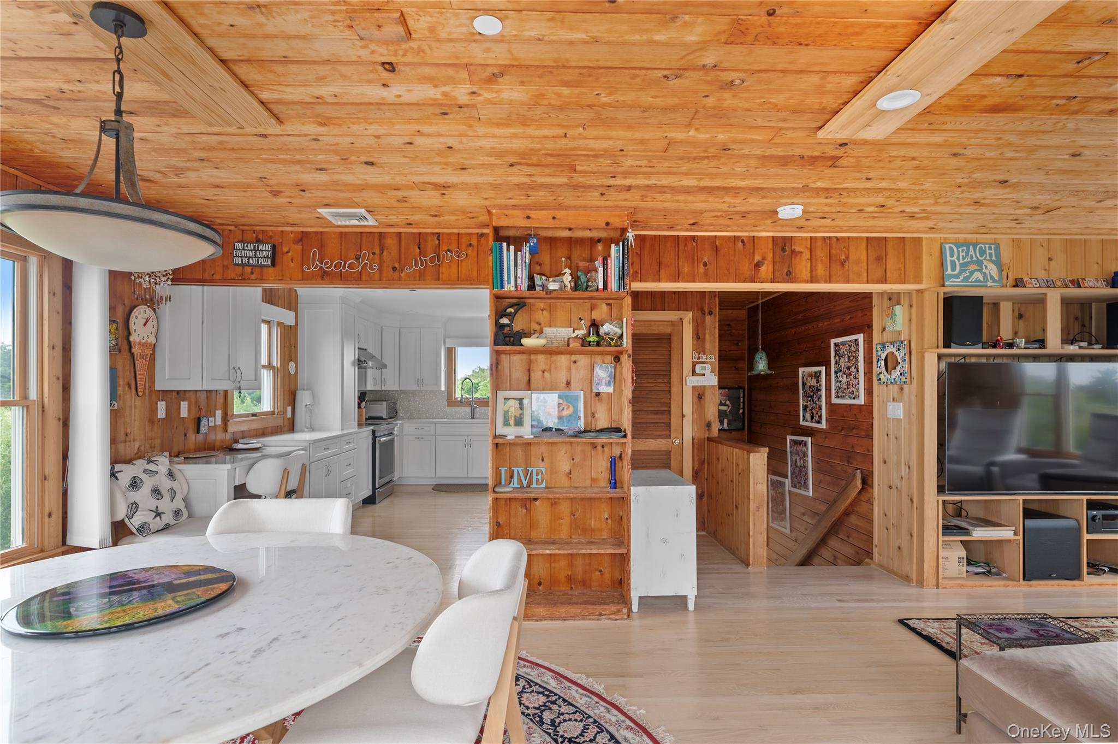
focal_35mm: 18
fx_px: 559
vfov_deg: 67.3
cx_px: 559
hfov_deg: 90.0
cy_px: 372
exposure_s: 1/6
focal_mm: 18
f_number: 7.1
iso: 320
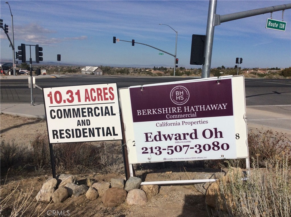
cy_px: 108
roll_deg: -2.5
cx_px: 146
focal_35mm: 32
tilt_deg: -9.6
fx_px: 269
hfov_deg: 56.9
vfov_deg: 44.1
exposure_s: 1/5208
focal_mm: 3.3
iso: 32
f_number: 2.4
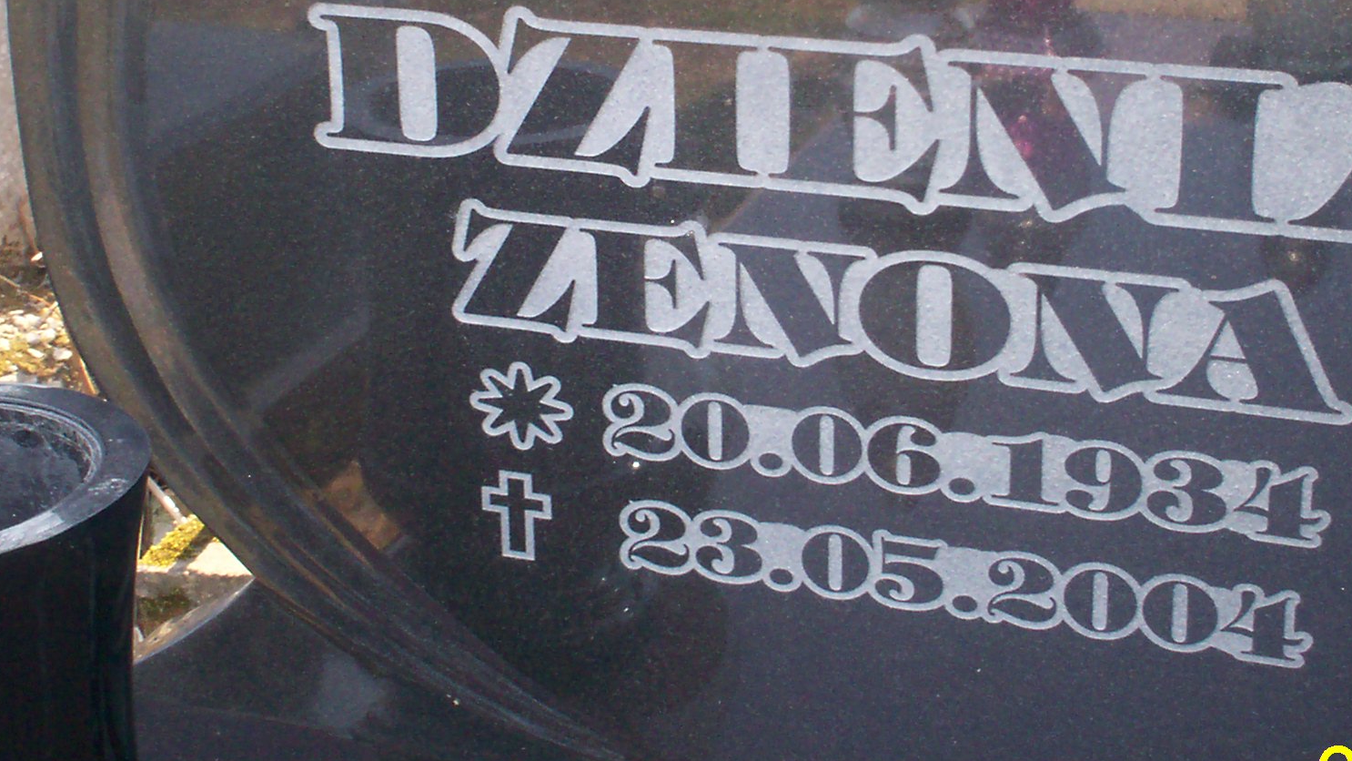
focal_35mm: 68
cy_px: 134
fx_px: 2438
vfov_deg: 17.6
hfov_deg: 31.0
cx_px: 714
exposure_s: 1/60
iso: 140
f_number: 4.5
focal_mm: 6
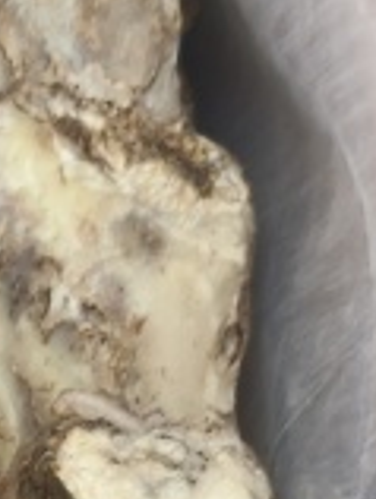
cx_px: -657
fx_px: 2239
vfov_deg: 11.7
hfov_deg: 8.4
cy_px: 911
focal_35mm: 155
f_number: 1.6
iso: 100
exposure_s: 1/200
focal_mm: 6.06
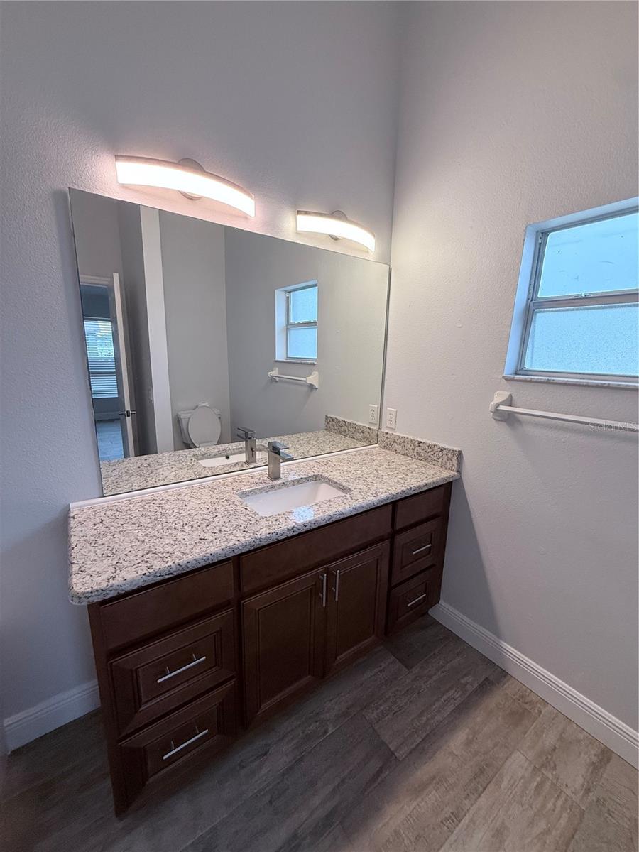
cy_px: 426
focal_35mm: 14
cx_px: 320
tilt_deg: -11.0
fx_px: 345
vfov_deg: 102.1
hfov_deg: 85.7
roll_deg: -2.4
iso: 200
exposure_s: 1/120
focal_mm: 2.22
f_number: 2.2
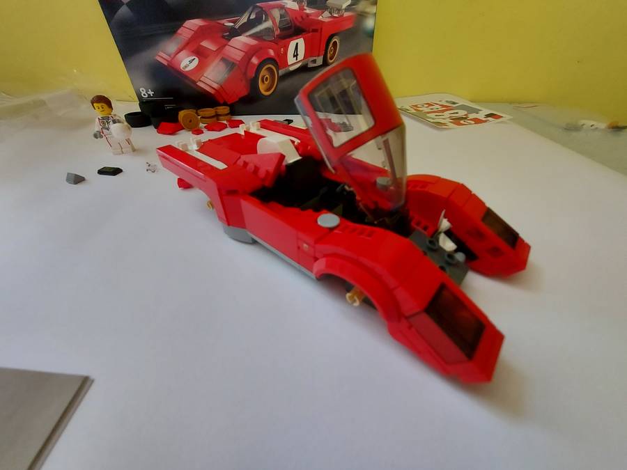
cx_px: 314
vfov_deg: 89.9
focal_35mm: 13
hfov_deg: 106.2
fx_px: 235
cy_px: 235
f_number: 2.2
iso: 320
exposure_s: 1/50
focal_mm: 1.74
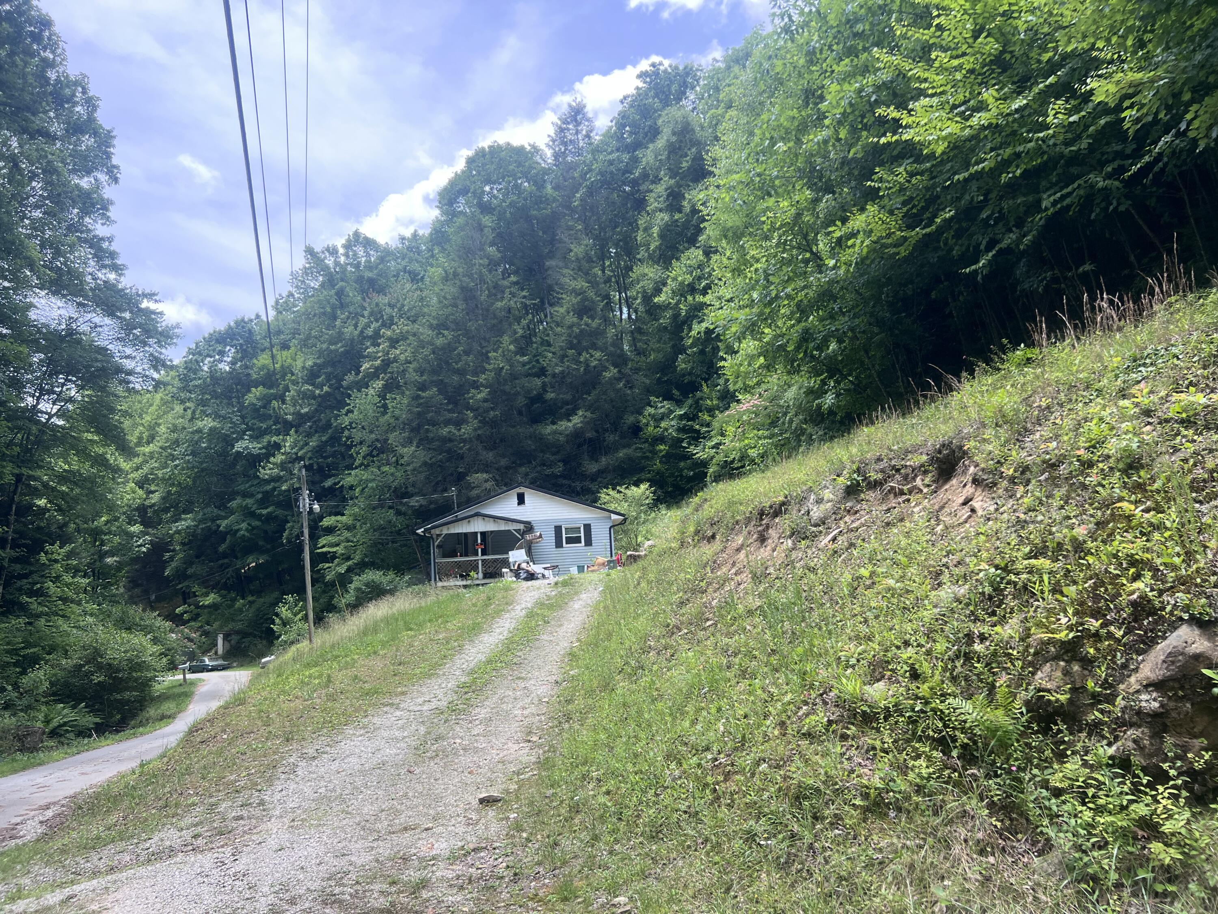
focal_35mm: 26
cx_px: 609
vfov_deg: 53.1
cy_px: 457
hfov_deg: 67.3
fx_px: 915
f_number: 1.5
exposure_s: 1/1183
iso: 50
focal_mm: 5.7
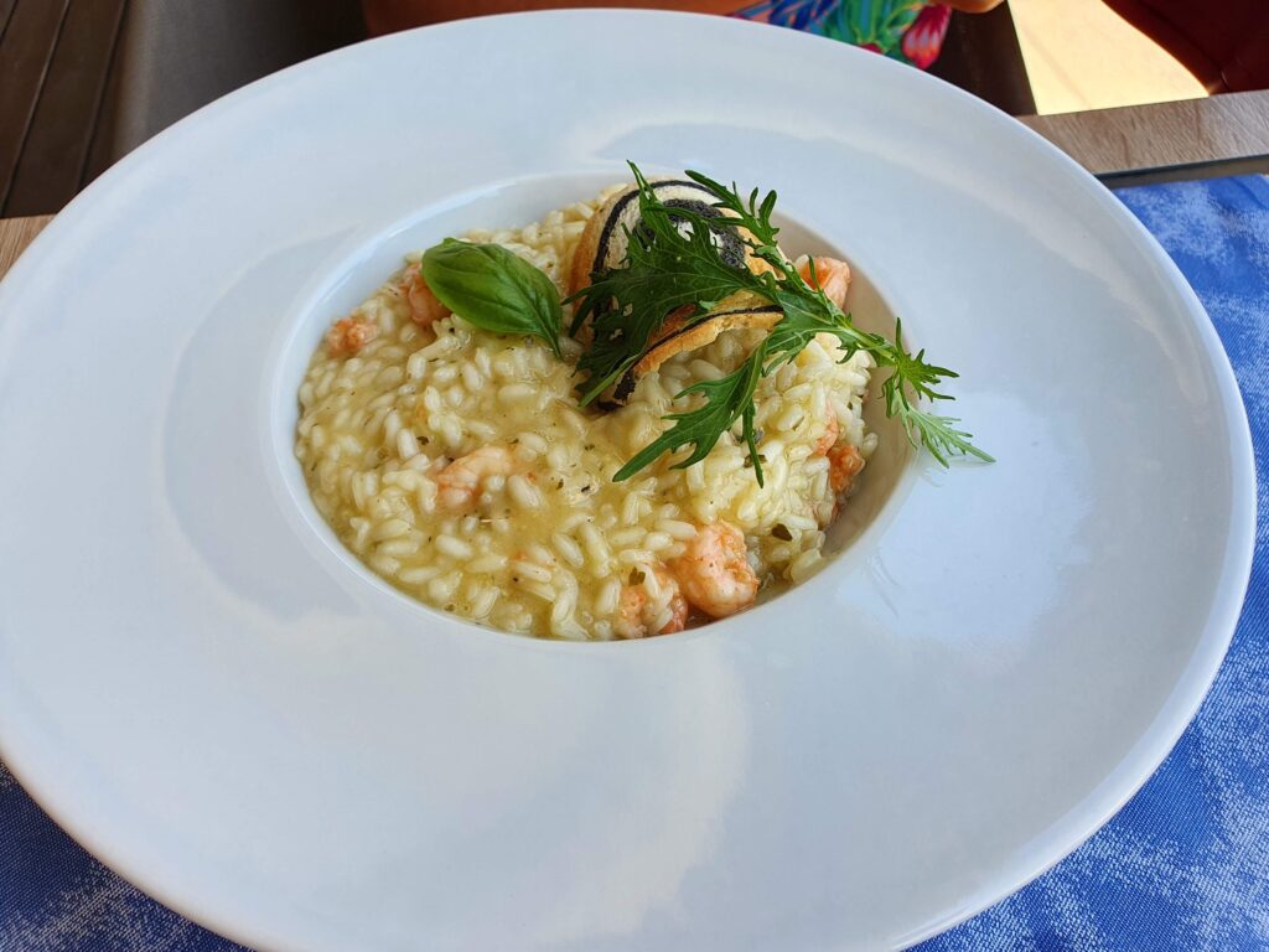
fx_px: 953
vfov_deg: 53.1
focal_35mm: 26
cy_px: 476
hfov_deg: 67.3
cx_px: 634
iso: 50
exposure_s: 1/248
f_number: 2.4
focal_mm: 4.32
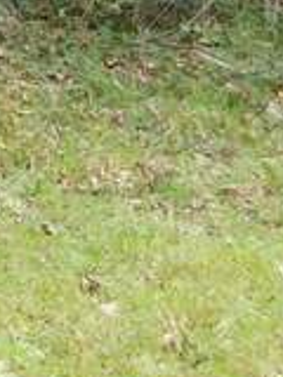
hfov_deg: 5.5
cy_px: -342
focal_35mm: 240
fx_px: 2616
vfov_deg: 7.9
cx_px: -766
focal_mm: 5.3
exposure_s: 1/320
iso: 125
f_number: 3.2
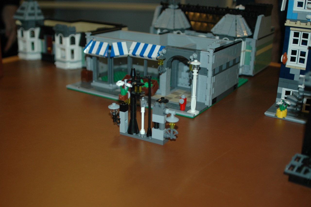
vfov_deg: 31.8
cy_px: 104
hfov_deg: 46.4
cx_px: 156
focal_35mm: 42
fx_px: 362
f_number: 2.8
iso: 200
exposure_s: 1/60
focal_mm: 28
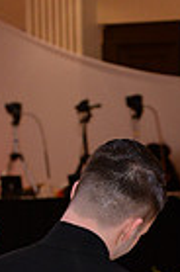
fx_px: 2578
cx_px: 161
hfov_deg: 4.0
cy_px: 534
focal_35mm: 342
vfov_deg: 5.9
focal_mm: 82
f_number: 6.3
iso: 1600
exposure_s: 1/250
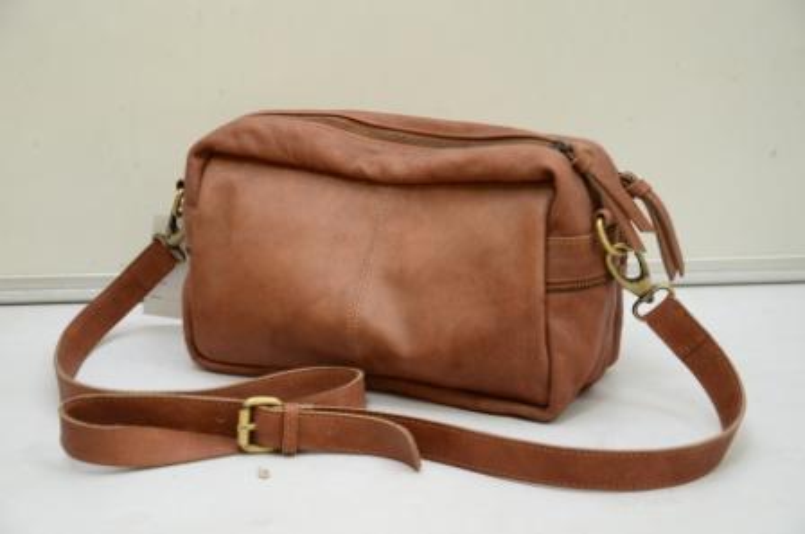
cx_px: 402
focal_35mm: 72
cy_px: 267
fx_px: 1607
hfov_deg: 28.1
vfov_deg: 18.9
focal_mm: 48
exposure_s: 1/80
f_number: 4.8
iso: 1000
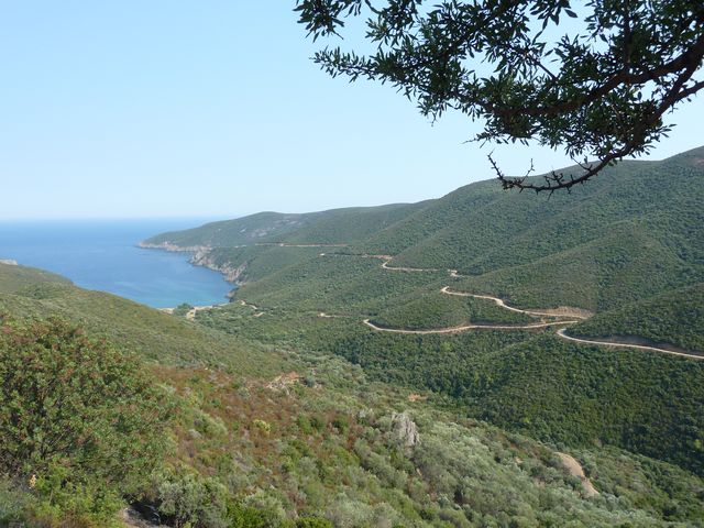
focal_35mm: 25
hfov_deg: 69.4
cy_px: 264
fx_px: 508
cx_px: 352
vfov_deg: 54.9
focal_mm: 4.1
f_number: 4
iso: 80
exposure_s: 1/320
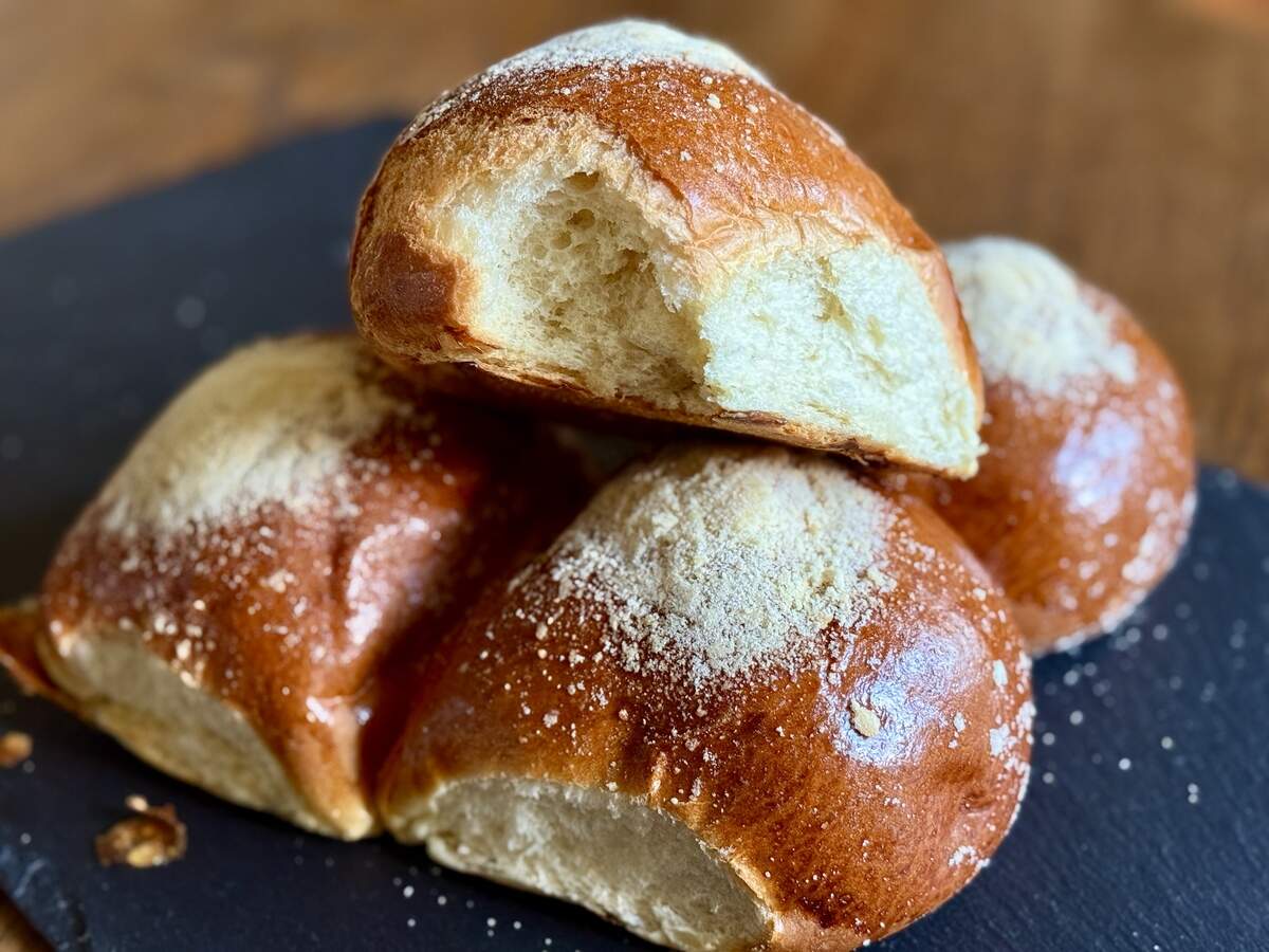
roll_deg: +3.4
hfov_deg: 39.7
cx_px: 634
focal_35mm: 48
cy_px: 476
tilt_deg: -33.2
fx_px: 1760
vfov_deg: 30.3
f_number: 1.78
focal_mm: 6.76
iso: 320
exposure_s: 1/40
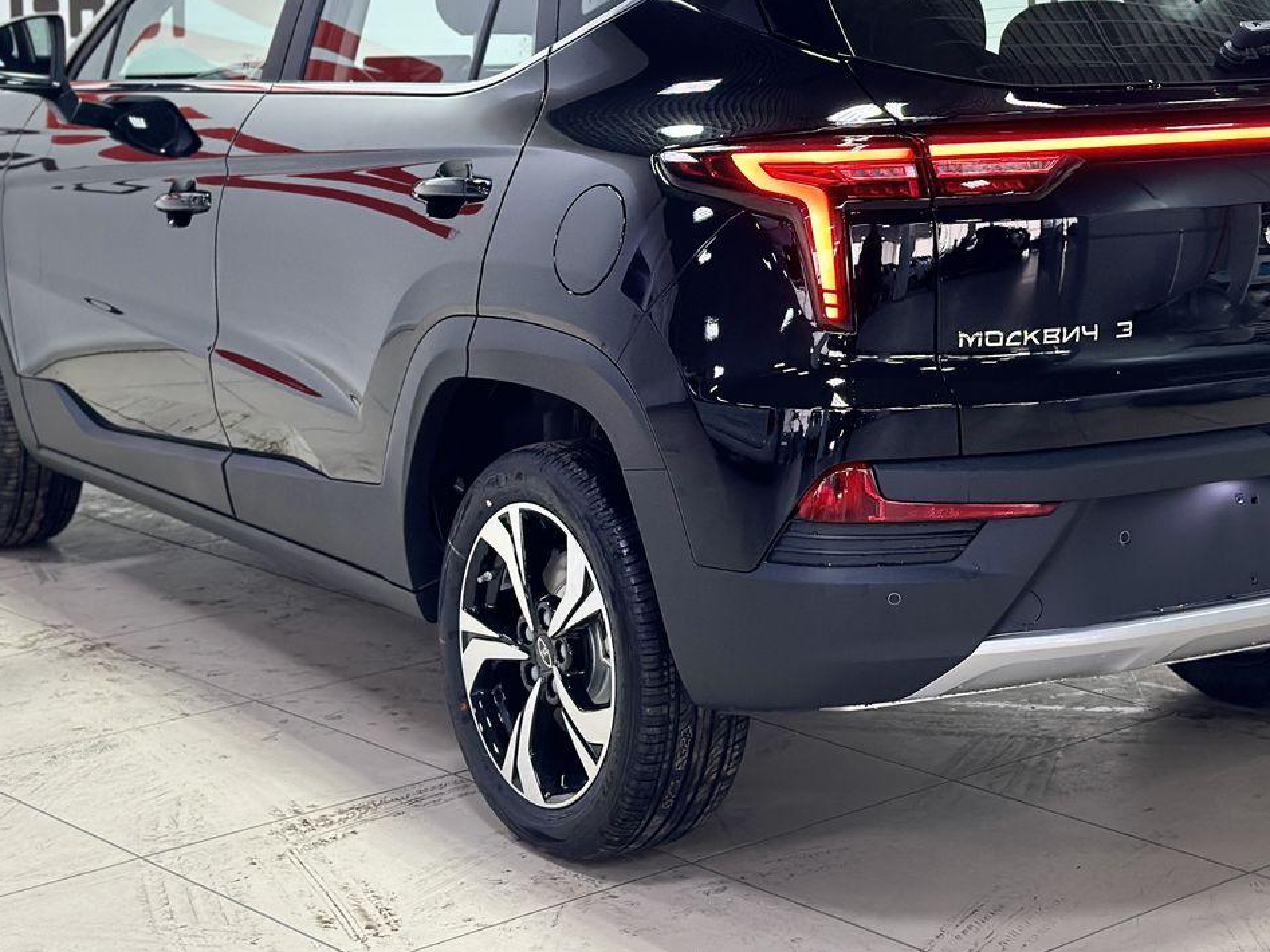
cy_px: 287
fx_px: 2678
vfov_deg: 20.1
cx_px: 692
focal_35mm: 73
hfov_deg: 26.7
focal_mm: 6.86
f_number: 1.78
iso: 160
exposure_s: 1/100
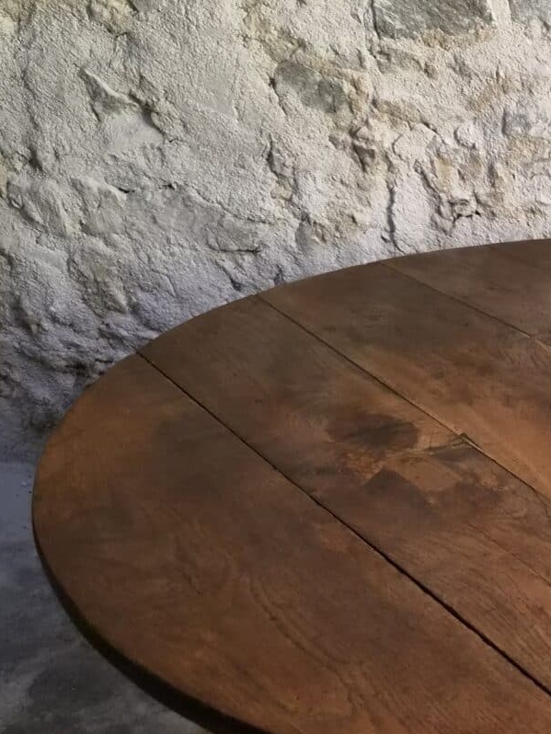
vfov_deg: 32.5
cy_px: 457
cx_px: 660
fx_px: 1252
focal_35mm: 59
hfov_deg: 22.8
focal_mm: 5.4
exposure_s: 1/100
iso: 2500
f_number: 1.8
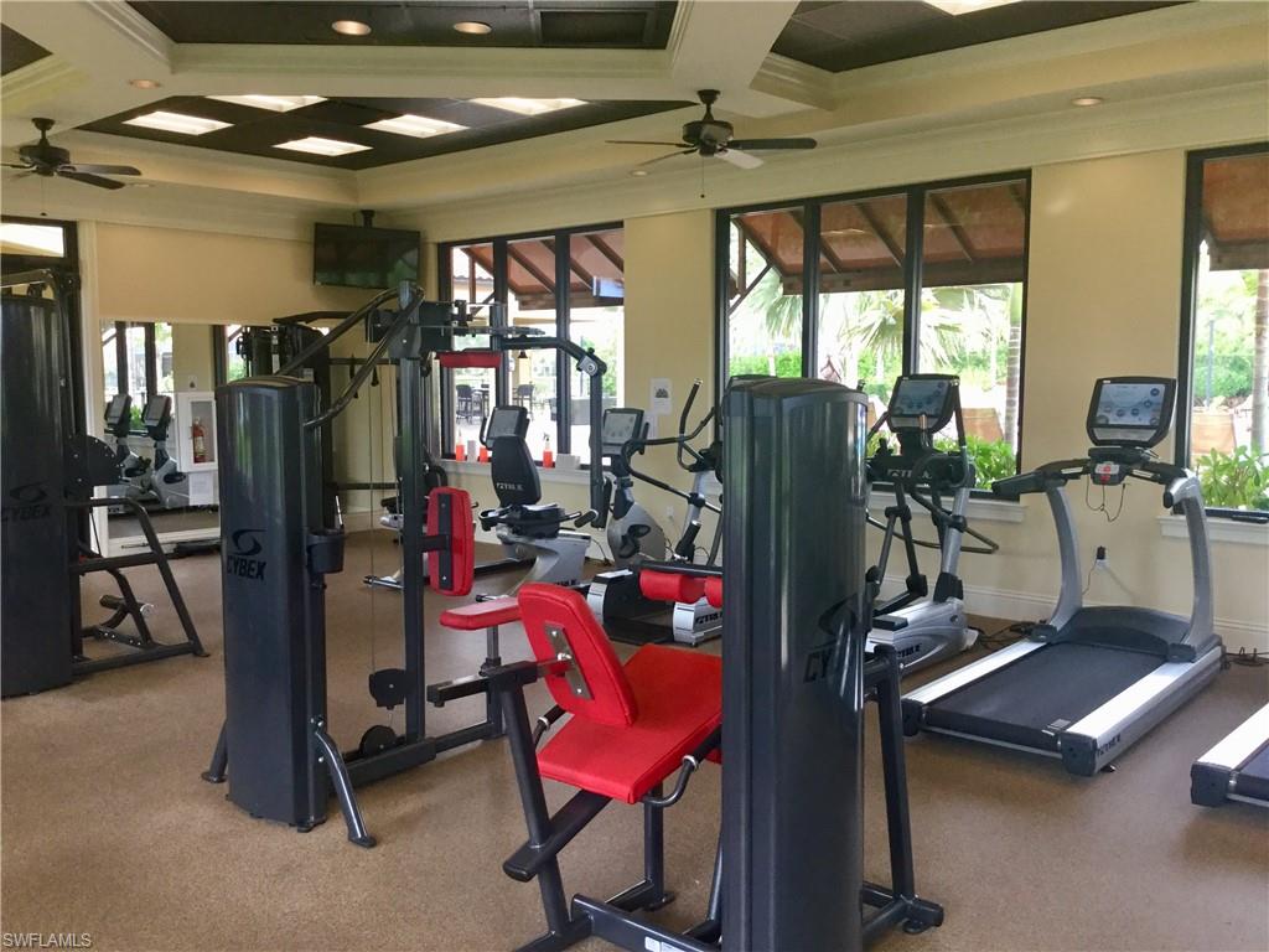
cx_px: 634
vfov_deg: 45.4
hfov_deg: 58.4
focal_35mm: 31
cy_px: 476
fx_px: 1136
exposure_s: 1/30
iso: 40
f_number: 2.4
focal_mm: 3.3
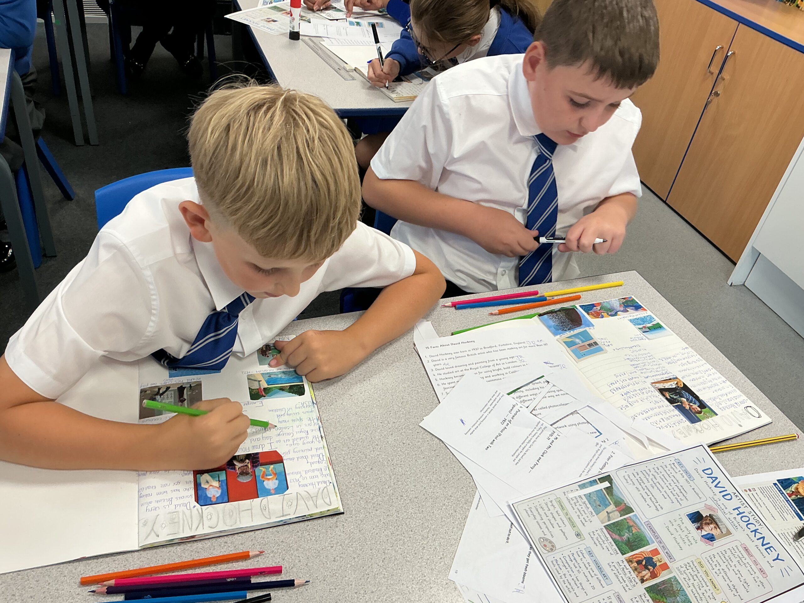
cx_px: 402
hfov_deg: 61.7
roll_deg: -9.7
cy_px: 302
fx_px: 674
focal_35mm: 29
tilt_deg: -38.5
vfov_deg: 48.2
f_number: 1.8
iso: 50
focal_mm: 3
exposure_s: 1/60
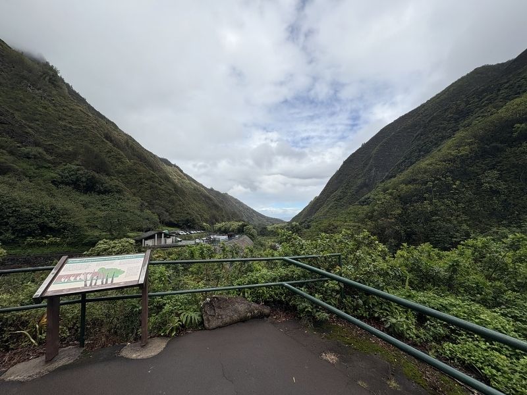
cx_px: 264
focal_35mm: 14
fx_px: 213
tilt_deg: +4.8
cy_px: 198
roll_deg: +2.4
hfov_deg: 102.1
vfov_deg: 85.7
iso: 50
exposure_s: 1/2273
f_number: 2.2
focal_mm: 2.22
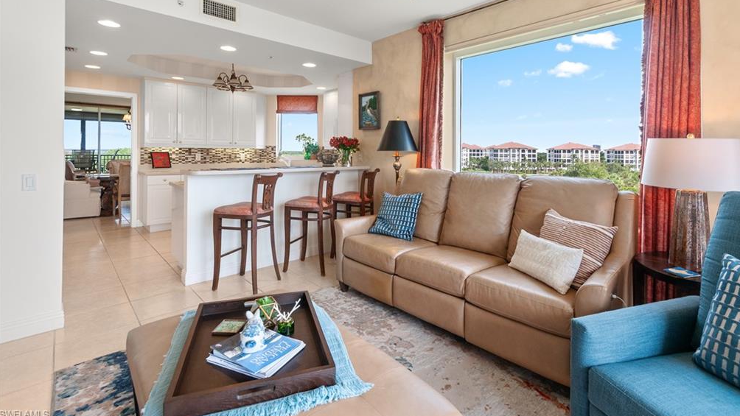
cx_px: 374
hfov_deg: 99.4
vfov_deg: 66.6
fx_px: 314
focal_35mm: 16
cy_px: 170
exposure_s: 1/15
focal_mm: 10
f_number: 8
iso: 200
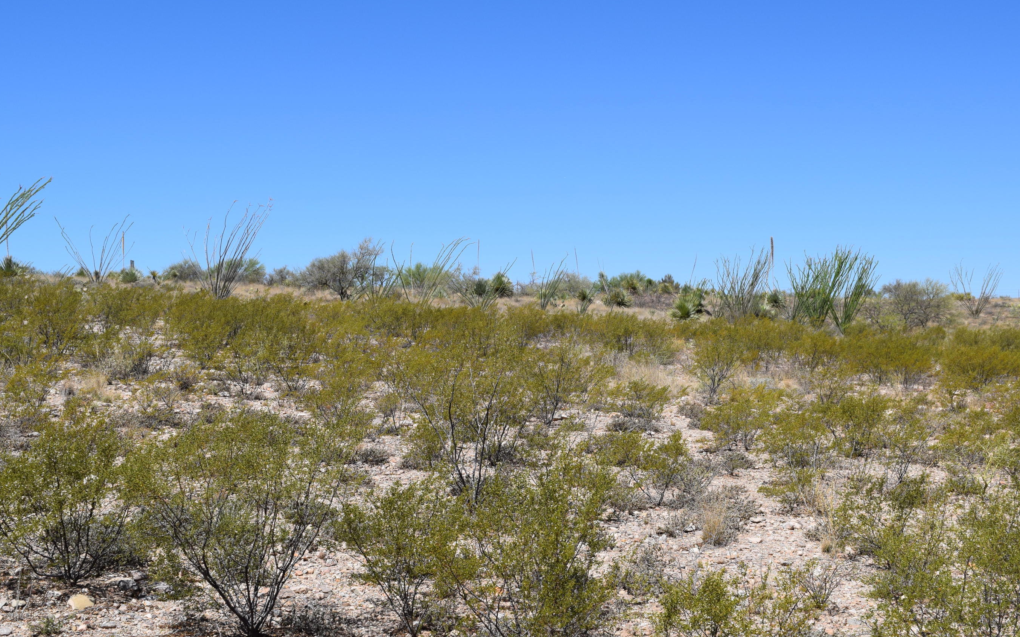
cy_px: 320
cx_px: 523
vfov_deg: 29.2
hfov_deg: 45.3
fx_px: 1223
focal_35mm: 44
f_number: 11
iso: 200
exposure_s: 1/500
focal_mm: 26
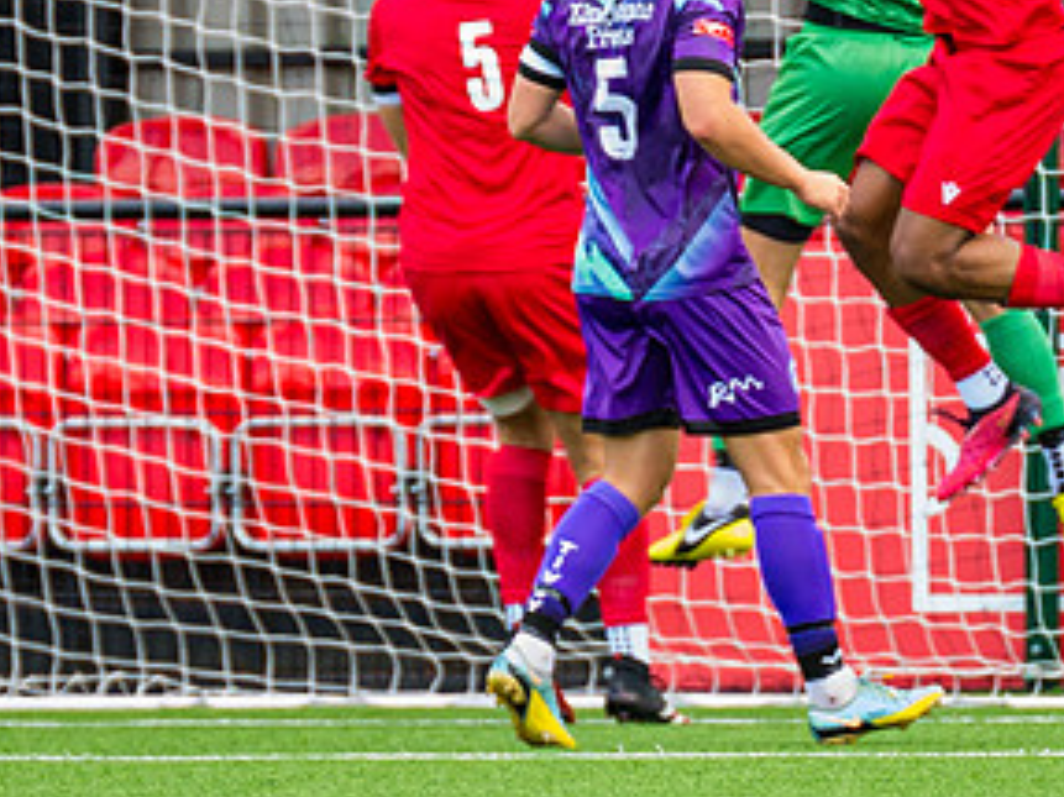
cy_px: 347
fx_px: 40741
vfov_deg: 1.1
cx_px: 688
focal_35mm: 1326
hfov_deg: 1.5
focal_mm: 300
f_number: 2.8
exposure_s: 1/800
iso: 800
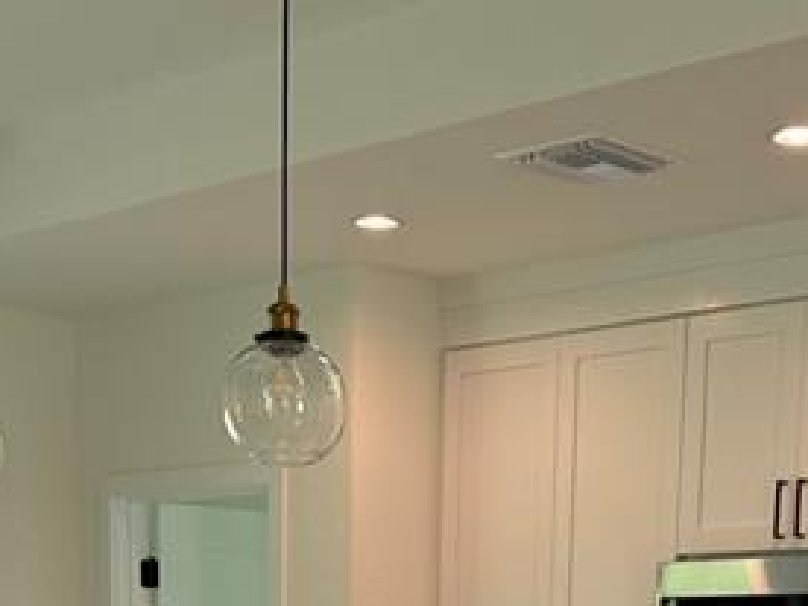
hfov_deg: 22.0
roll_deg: -1.1
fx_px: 2077
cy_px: 1030
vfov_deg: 14.8
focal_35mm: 89
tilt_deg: -9.4
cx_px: 506
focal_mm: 6.76
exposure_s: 1/174
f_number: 1.78
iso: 125
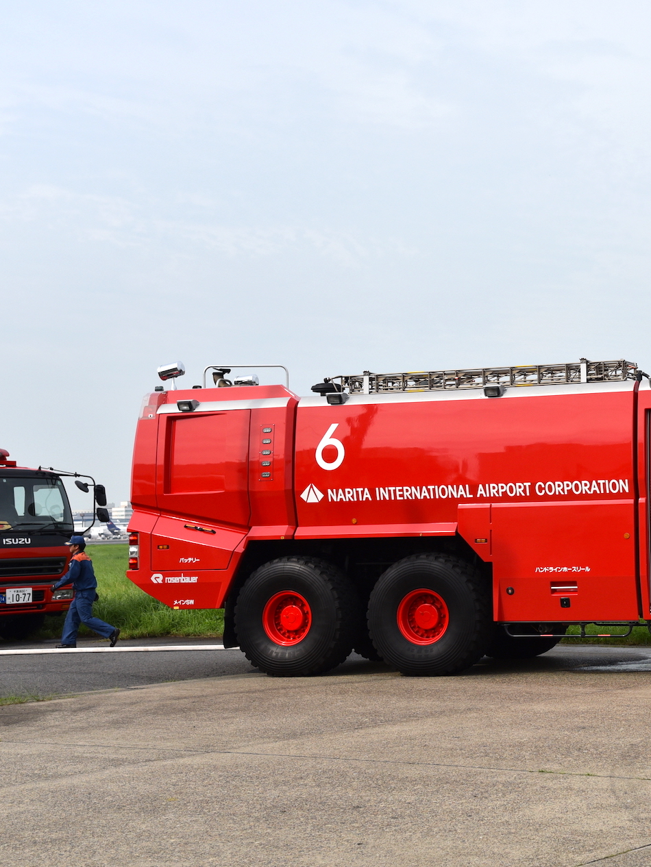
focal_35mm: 70
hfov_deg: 20.5
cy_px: 438
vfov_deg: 27.8
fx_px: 1755
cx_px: 620
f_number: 6.3
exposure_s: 1/1600
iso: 400
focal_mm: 48
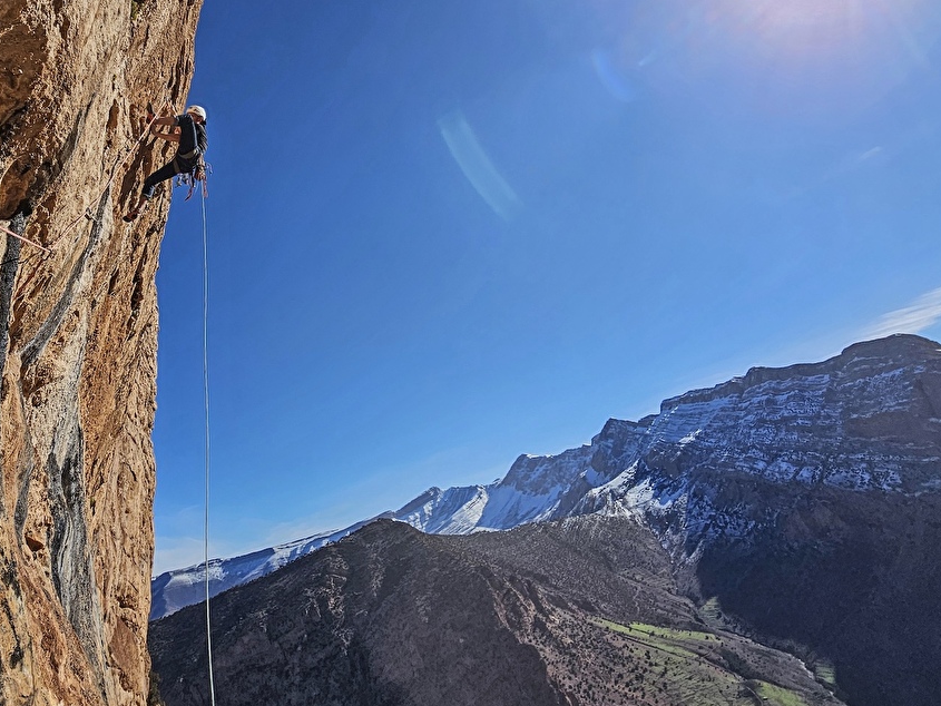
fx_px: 544
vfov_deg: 64.9
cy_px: 258
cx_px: 353
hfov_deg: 80.2
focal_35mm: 20
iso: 50
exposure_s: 1/3850
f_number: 2.2
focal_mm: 2.2
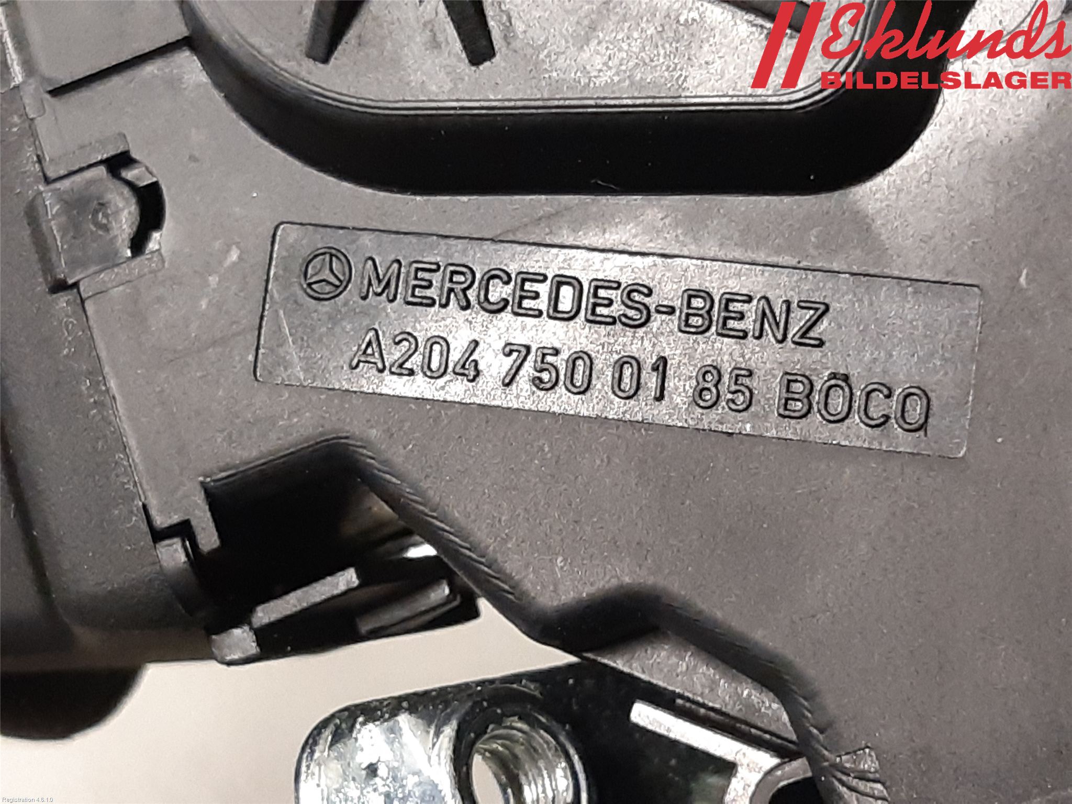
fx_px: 805
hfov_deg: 67.3
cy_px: 402
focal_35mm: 26
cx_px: 536
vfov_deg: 53.1
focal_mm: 3.93
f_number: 1.7
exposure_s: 1/33
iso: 250
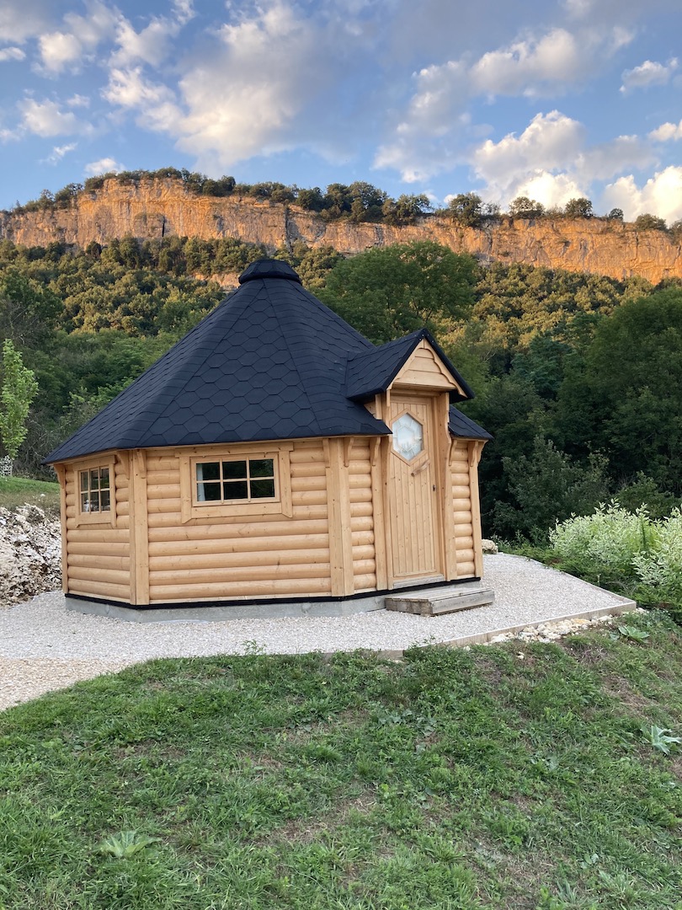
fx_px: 736
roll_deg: +2.5
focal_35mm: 28
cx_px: 341
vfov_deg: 63.4
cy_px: 455
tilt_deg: +4.7
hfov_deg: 49.7
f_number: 1.8
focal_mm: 3.99
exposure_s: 1/121
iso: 40
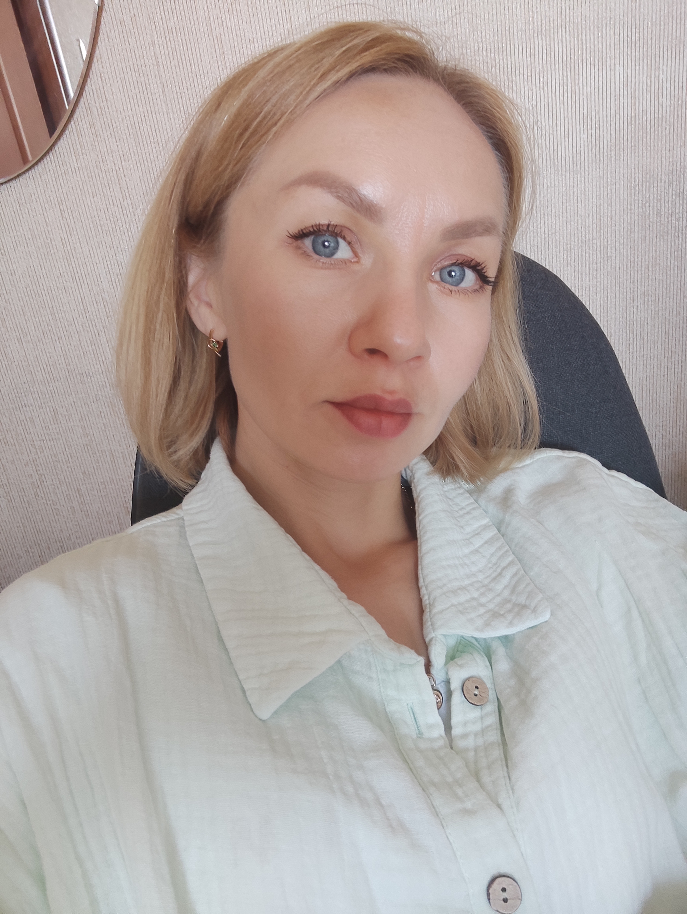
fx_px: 528
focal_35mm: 20
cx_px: 344
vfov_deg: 81.7
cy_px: 457
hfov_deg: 66.0
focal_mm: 3.49
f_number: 2.45
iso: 101
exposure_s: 1/33
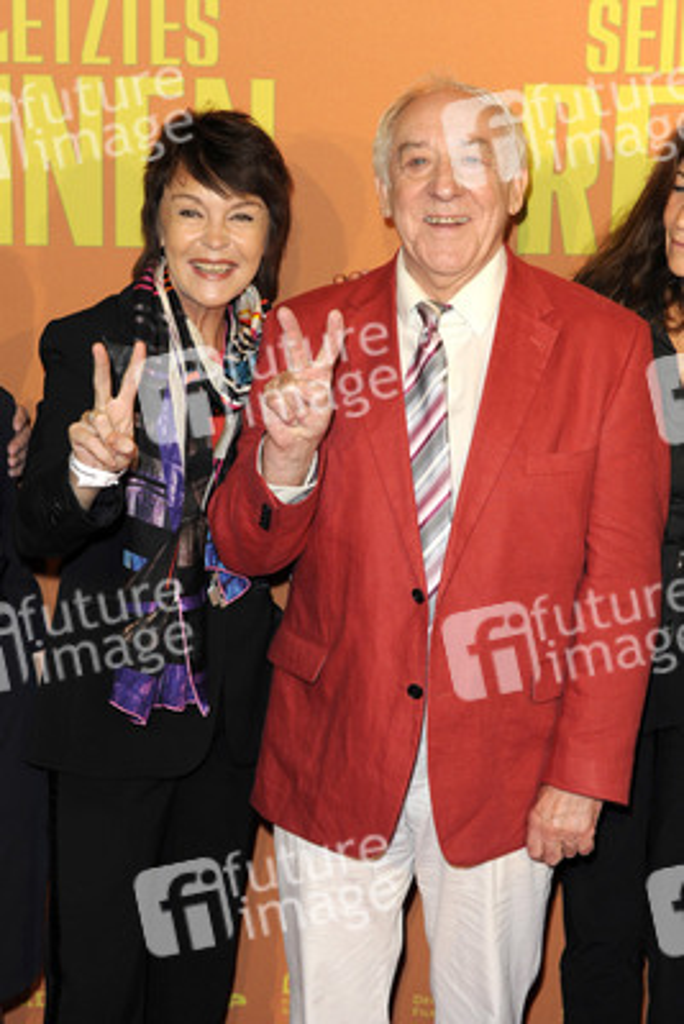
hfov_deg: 19.5
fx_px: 1993
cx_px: 342
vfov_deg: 28.8
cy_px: 512
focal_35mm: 70
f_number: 5.6
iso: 800
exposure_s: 1/320
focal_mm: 70
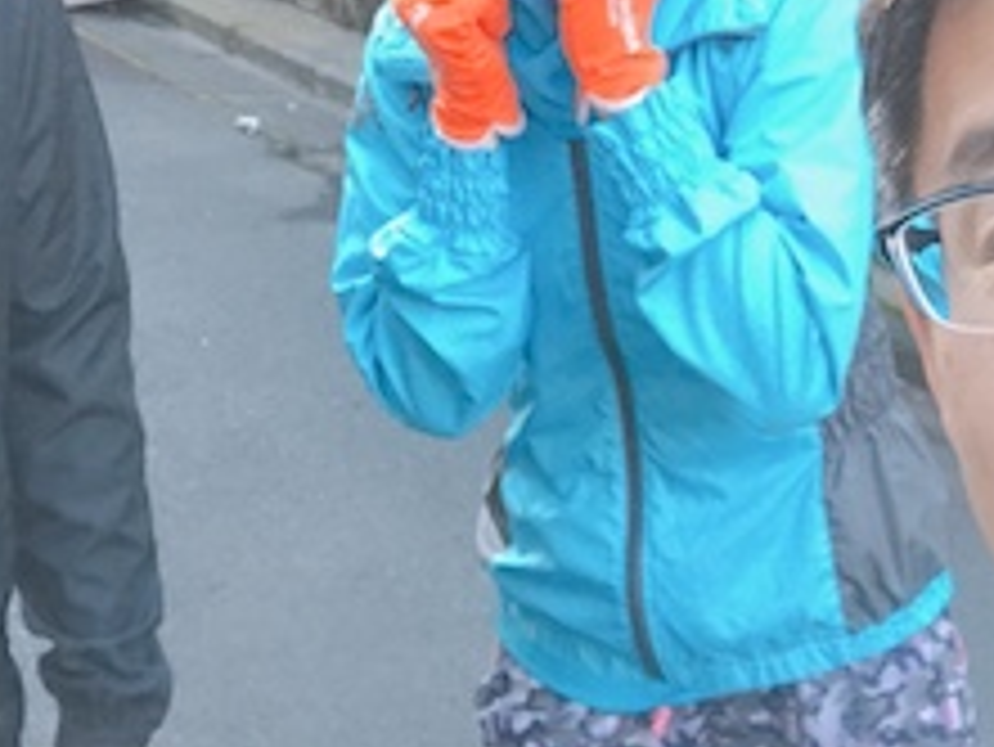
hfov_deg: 22.5
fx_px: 2500
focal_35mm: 87
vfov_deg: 16.6
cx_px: 589
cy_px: -34
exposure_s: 1/30
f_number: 2.2
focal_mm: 2.87
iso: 64
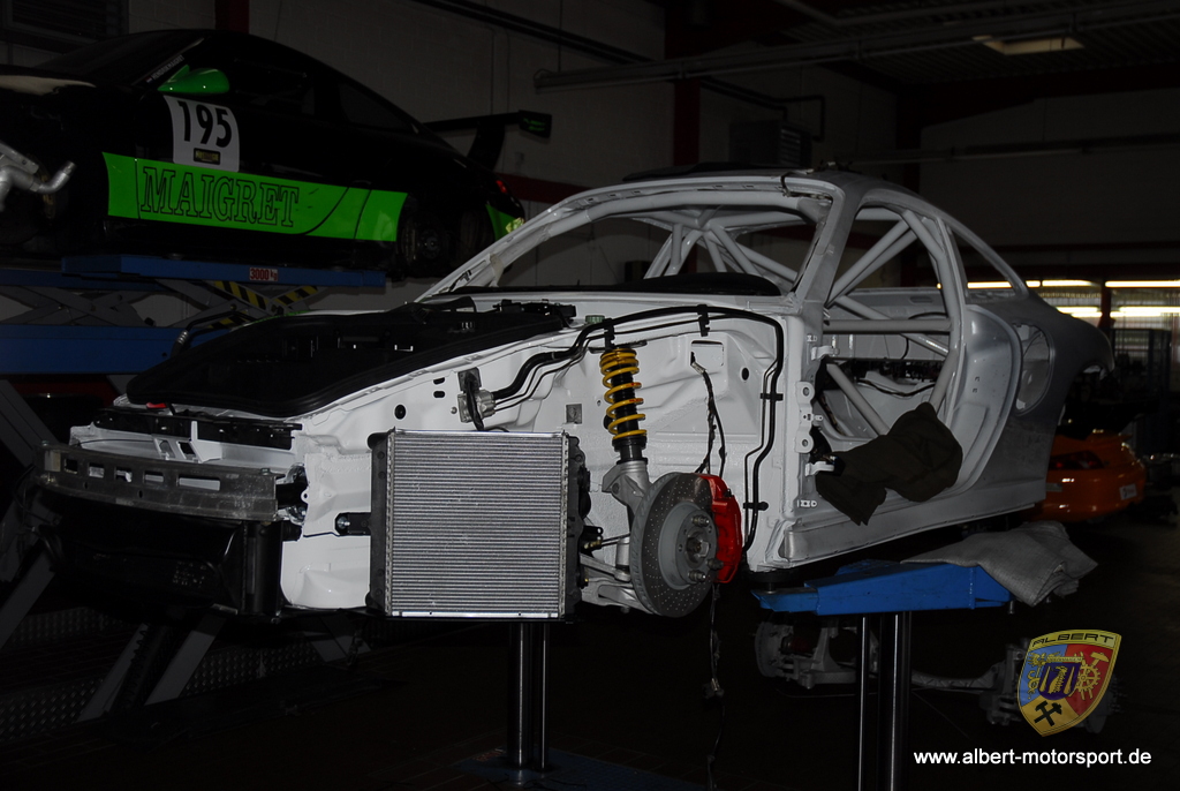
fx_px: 1329
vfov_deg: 33.1
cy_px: 396
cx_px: 590
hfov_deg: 47.9
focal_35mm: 40
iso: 200
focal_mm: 27
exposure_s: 1/60
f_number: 3.8
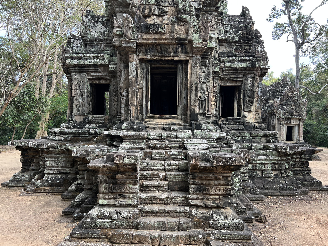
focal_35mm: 26
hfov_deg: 67.3
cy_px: 123
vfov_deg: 53.1
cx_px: 164
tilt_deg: -0.1
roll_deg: -1.1
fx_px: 246
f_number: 1.5
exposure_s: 1/385
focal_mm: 5.7
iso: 50
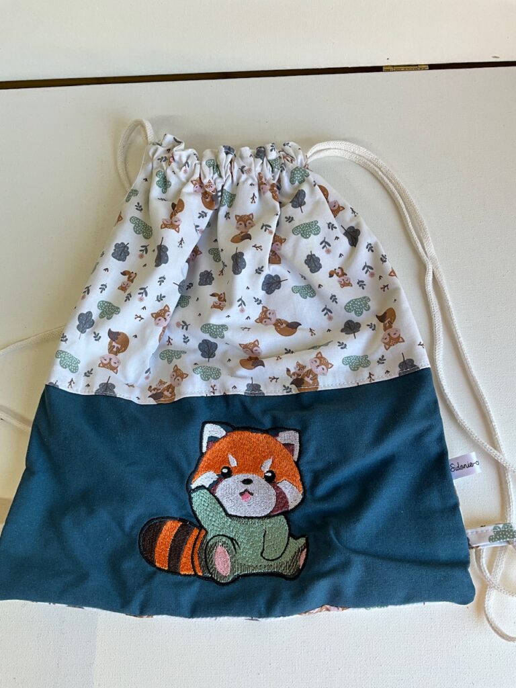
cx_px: 258
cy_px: 344
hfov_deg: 48.2
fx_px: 576
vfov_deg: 61.7
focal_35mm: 29
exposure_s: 1/100
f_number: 1.8
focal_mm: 3
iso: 20
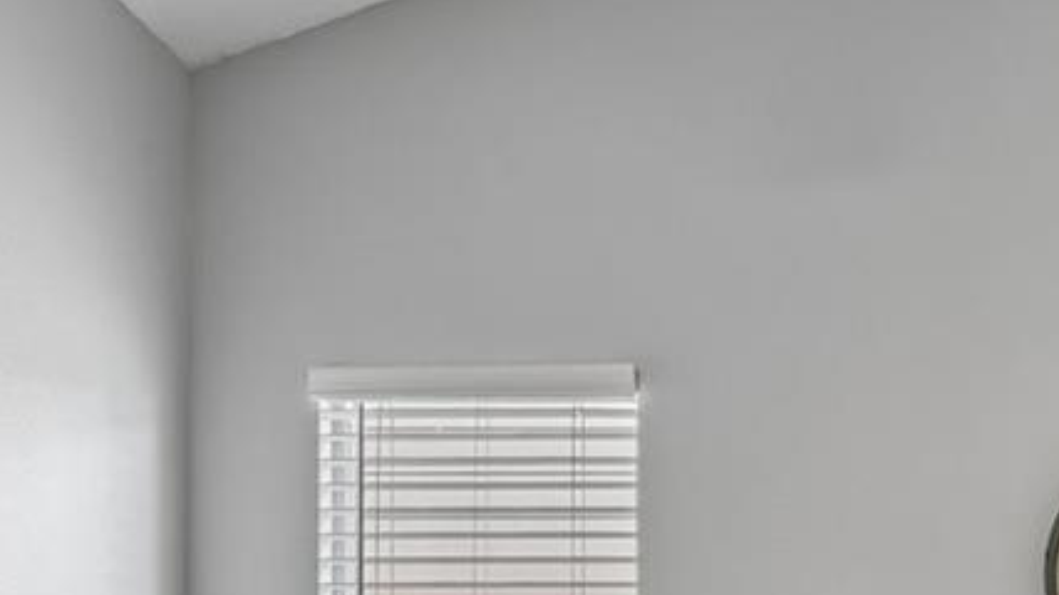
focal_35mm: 55
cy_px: 922
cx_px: 1128
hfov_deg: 33.6
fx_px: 1544
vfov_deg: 18.9
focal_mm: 14
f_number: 10
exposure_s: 1/13
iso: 400
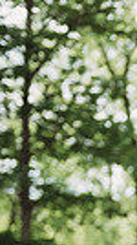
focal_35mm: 169
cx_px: 478
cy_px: 324
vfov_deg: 12.3
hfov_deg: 6.3
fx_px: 1096
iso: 100
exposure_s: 1/250
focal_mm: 36
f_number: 2.8
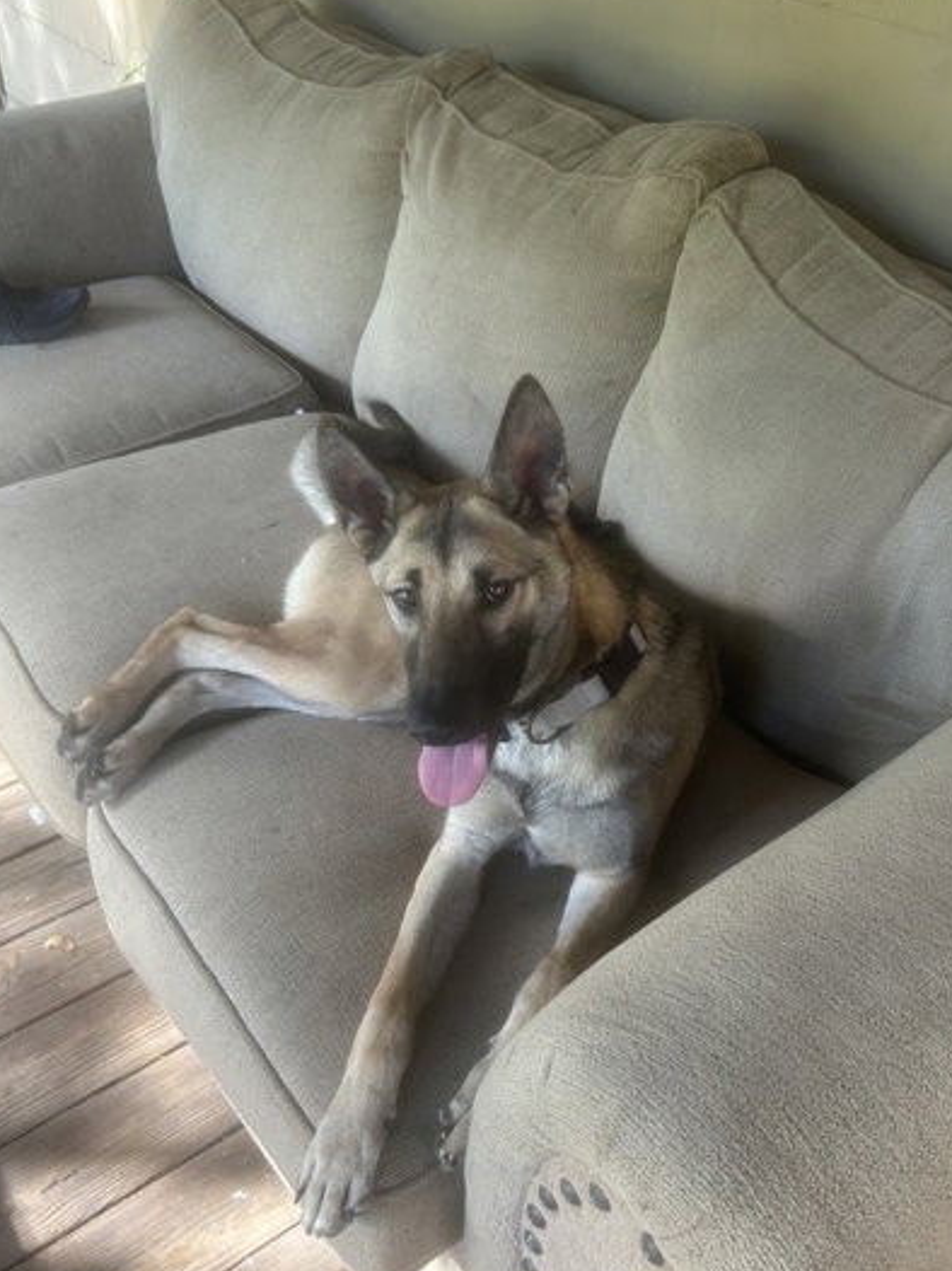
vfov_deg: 55.3
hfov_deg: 42.8
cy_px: 695
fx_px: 1211
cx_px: 536
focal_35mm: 33
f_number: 1.5
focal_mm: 5.7
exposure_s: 1/121
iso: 80
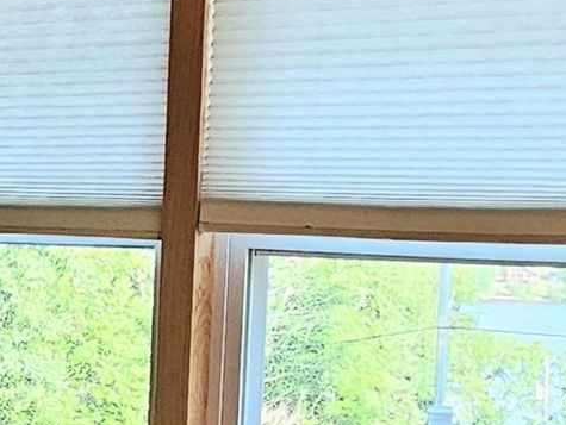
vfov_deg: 17.3
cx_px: 37
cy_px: 382
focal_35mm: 84
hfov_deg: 22.6
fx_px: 1375
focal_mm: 2.2
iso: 80
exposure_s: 1/60.2
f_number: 2.2
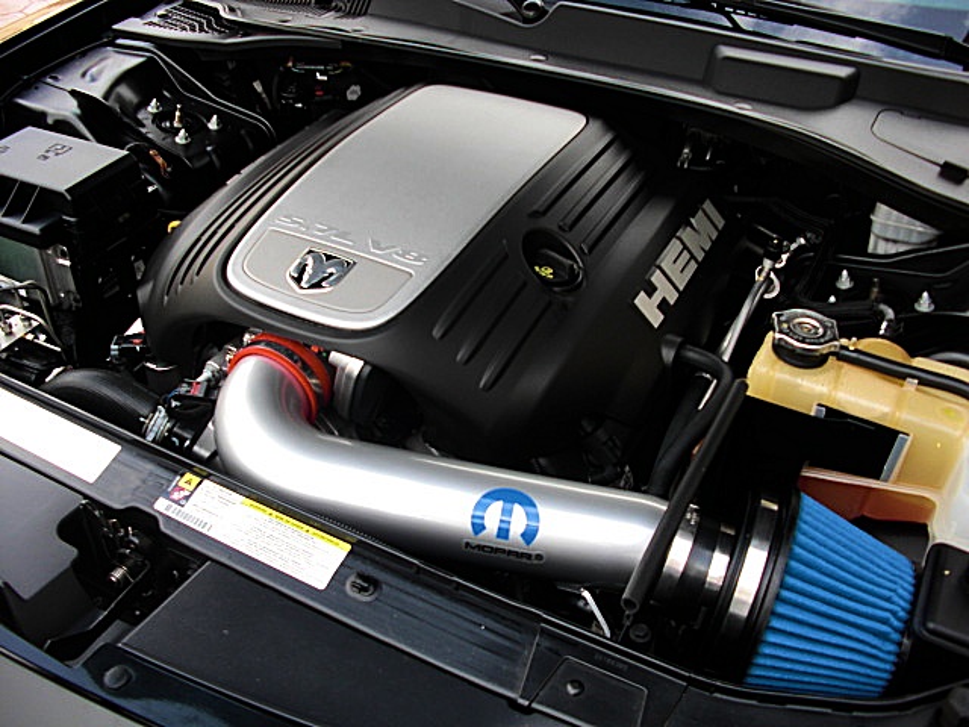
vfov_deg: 39.7
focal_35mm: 36
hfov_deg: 51.4
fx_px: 1008
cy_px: 364
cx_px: 484
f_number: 2.8
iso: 50
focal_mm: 6.3
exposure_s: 1/125
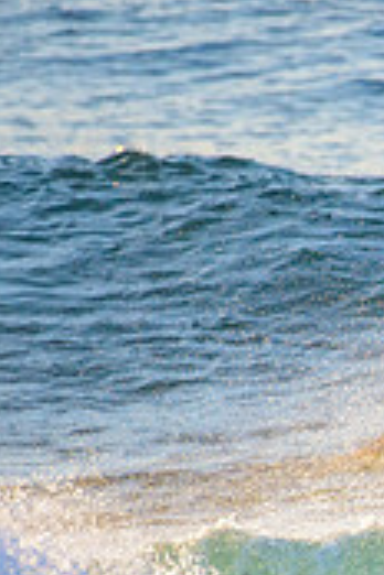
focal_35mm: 1668
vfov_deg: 1.2
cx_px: 583
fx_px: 26686
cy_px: 596
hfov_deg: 0.8
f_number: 5.6
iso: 800
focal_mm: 500
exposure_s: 1/2000
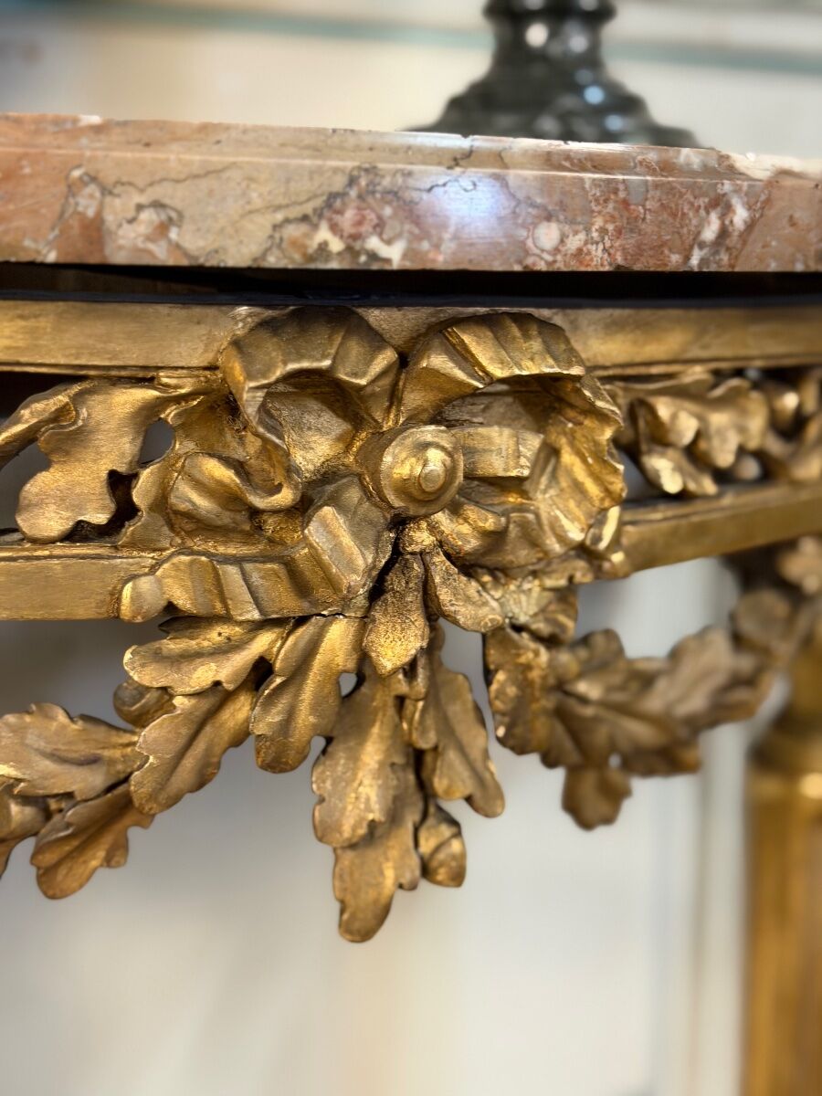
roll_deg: -1.7
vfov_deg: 39.7
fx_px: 1520
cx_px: 411
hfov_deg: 30.3
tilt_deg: -11.5
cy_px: 548
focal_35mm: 48
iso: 320
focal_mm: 6.76
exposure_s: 1/33
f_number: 1.78
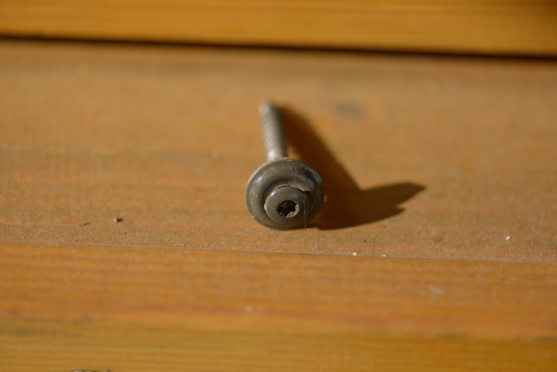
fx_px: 1625
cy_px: 186
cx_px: 278
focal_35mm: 105
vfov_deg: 13.1
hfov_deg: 19.4
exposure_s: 1/640
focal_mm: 105
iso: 100
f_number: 4
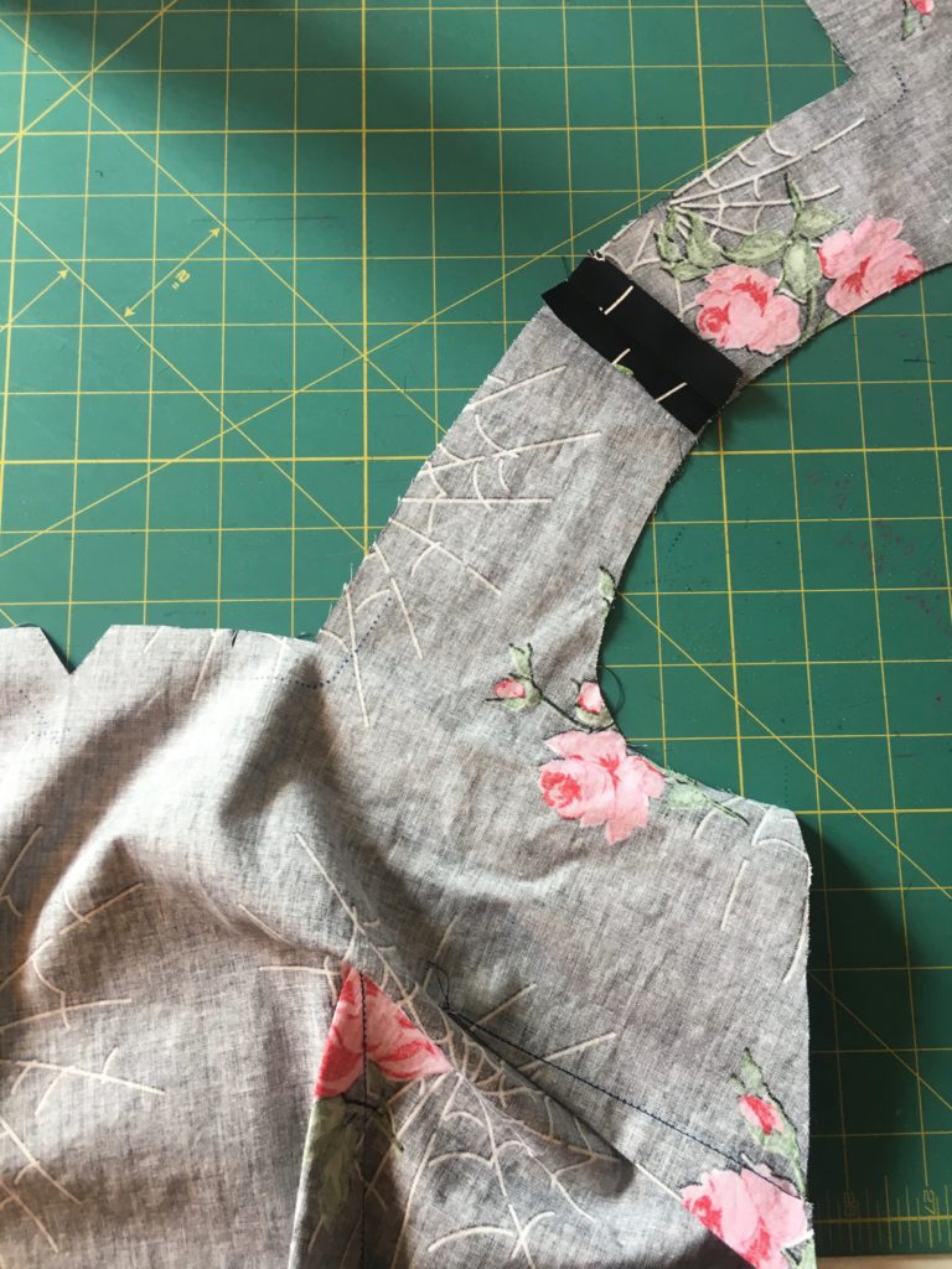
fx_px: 1063
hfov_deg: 48.2
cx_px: 476
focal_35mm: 29
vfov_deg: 61.7
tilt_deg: -80.1
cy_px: 634
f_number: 2.2
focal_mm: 4.15
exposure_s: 1/30
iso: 50
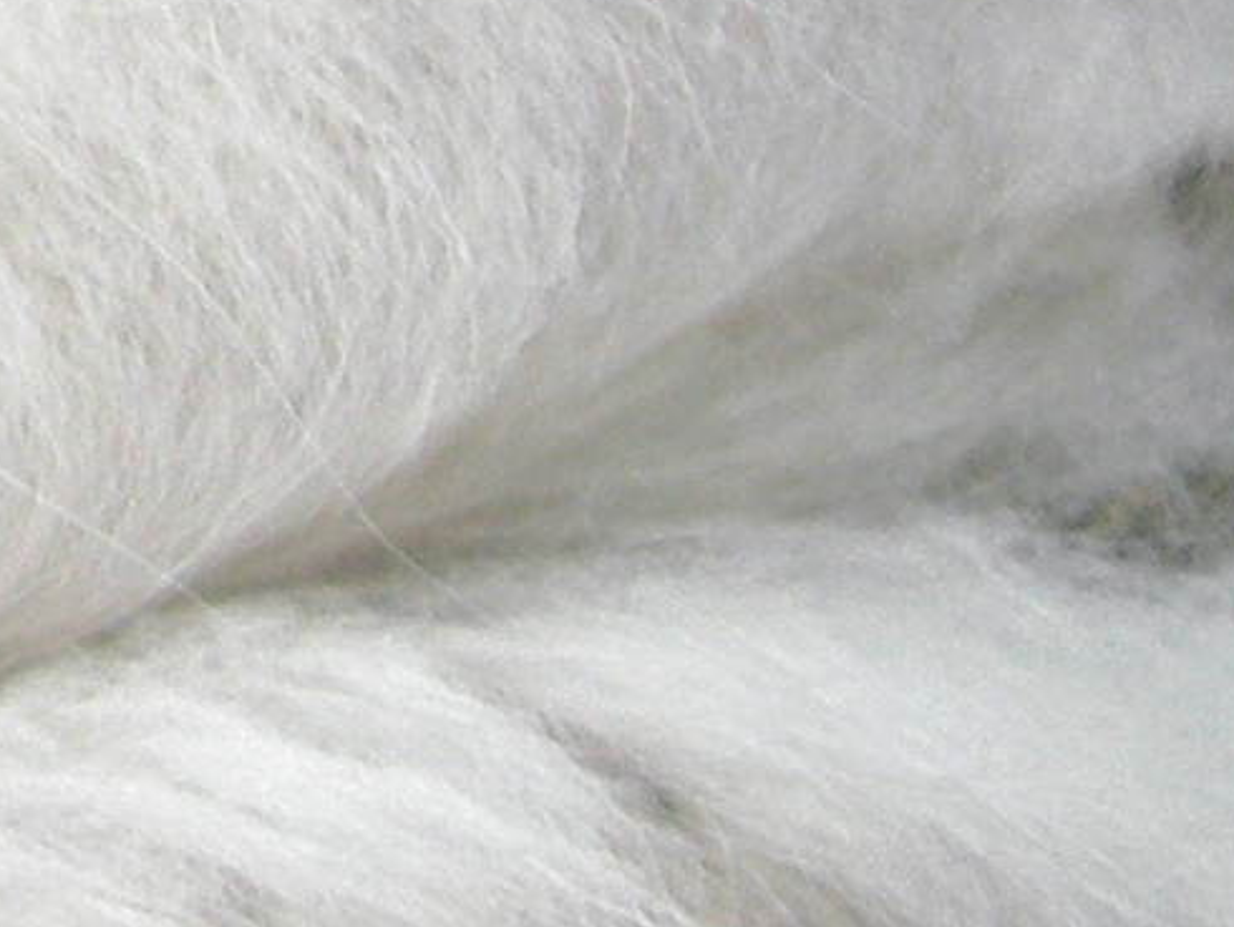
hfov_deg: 7.7
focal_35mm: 238
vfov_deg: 6.2
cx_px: -1712
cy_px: -501
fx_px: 8488
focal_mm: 7.8
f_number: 2.8
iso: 50
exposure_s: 1/193
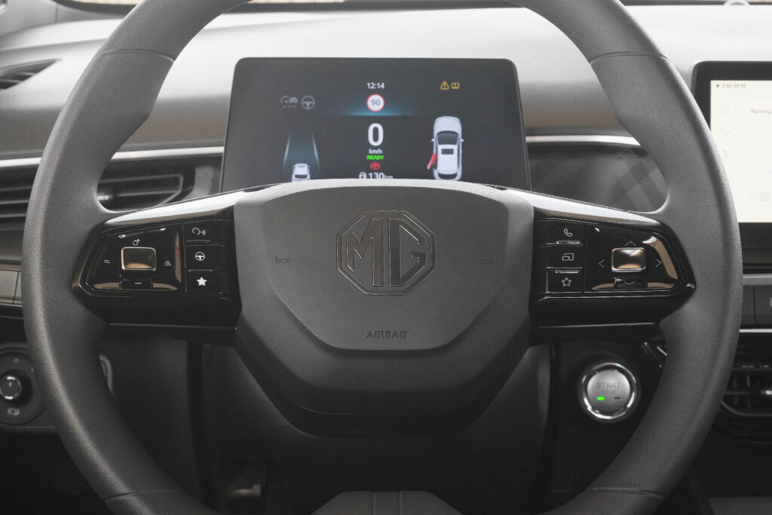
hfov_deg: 29.7
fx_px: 1458
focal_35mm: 68
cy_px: 258
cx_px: 386
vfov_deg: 20.0
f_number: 9
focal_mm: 45
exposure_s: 1/80
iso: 2000
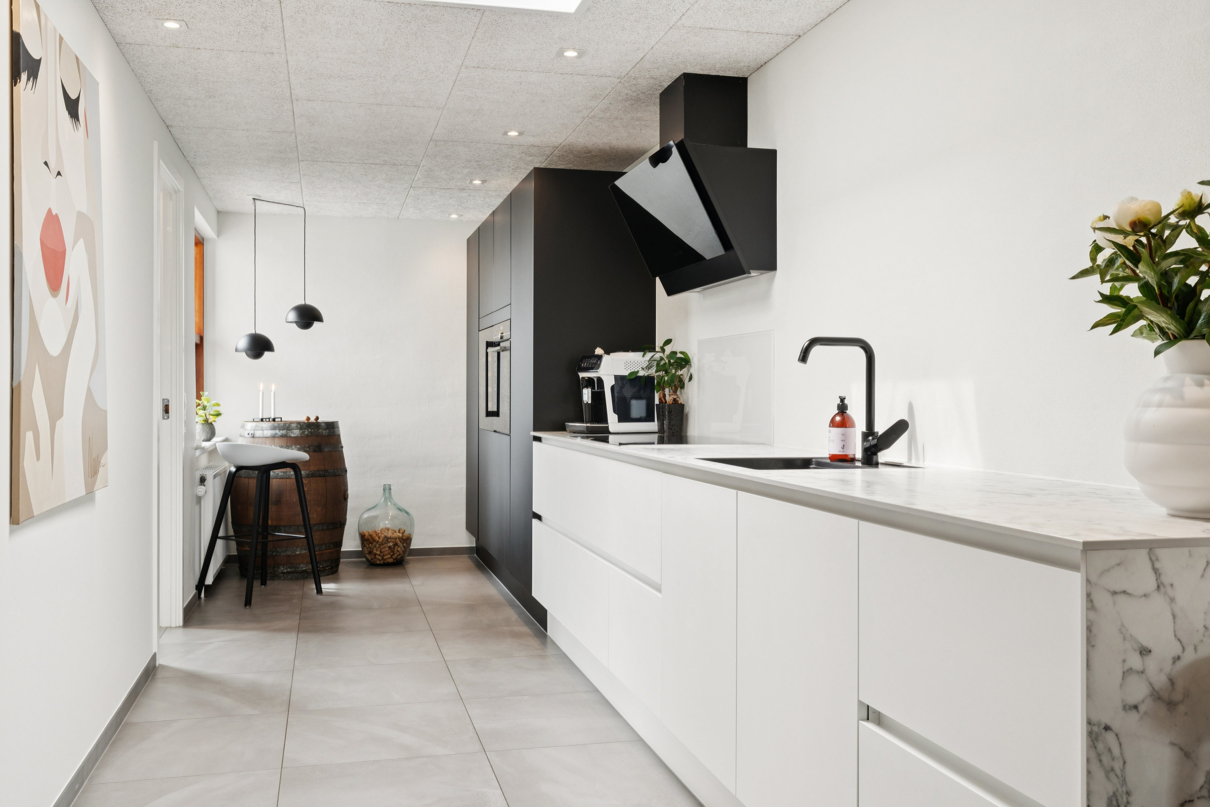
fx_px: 1109
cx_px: 605
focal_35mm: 33
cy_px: 404
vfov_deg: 40.0
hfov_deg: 57.2
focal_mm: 33
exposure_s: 1/30
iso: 800
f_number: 11
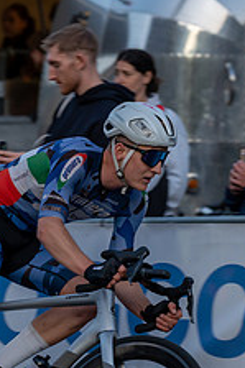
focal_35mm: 301
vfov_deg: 6.8
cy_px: 260
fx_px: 3077
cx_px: 62
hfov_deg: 4.6
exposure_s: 1/640
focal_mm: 116
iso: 1000
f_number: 3.2
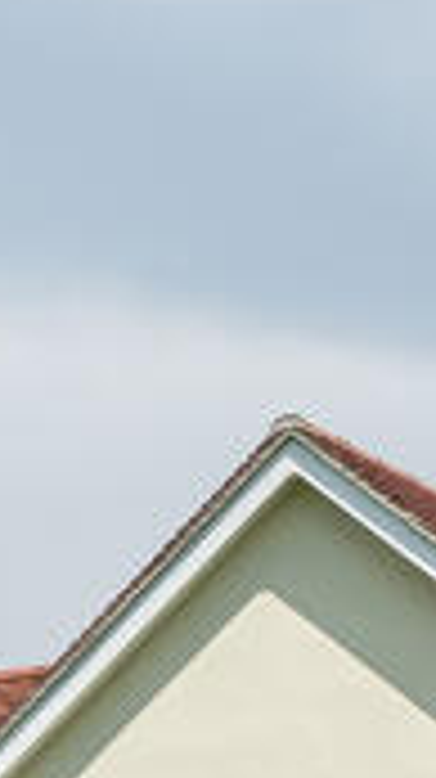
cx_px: -27
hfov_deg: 6.3
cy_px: 1145
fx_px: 3956
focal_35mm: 192
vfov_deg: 10.8
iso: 400
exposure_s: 1/1000
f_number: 8
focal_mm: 21
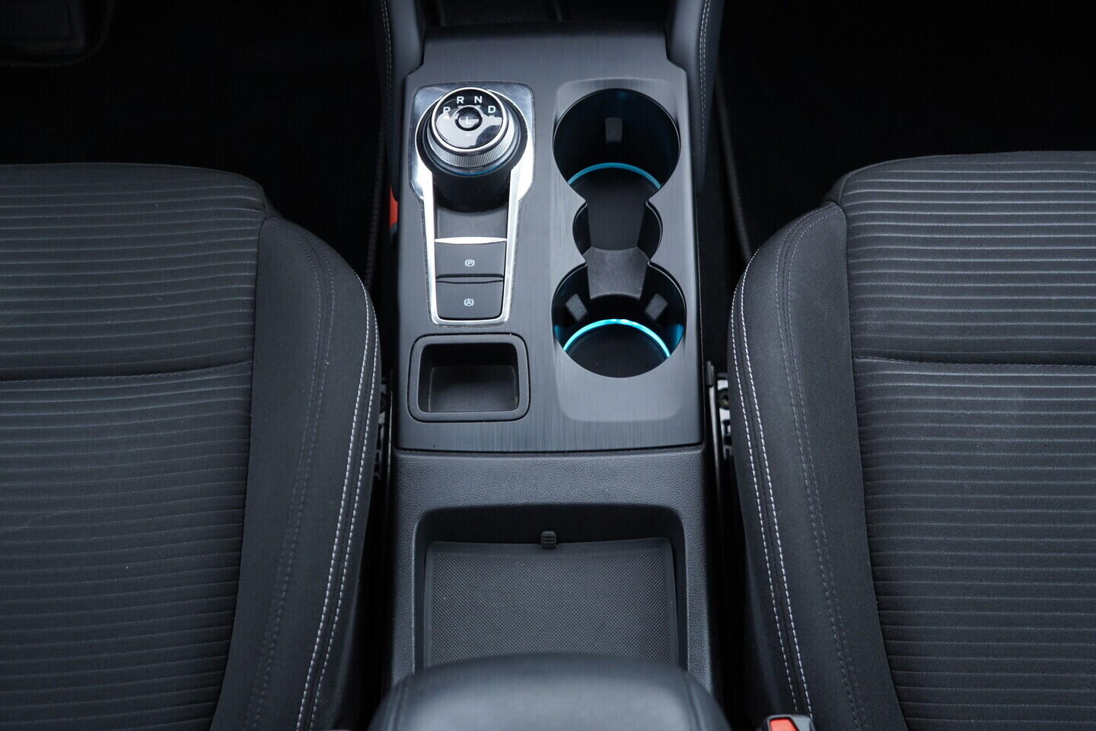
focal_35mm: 36
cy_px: 366
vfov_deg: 36.9
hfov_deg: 53.1
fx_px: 1096
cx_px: 548
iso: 400
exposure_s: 1/40
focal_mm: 24
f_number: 2.8
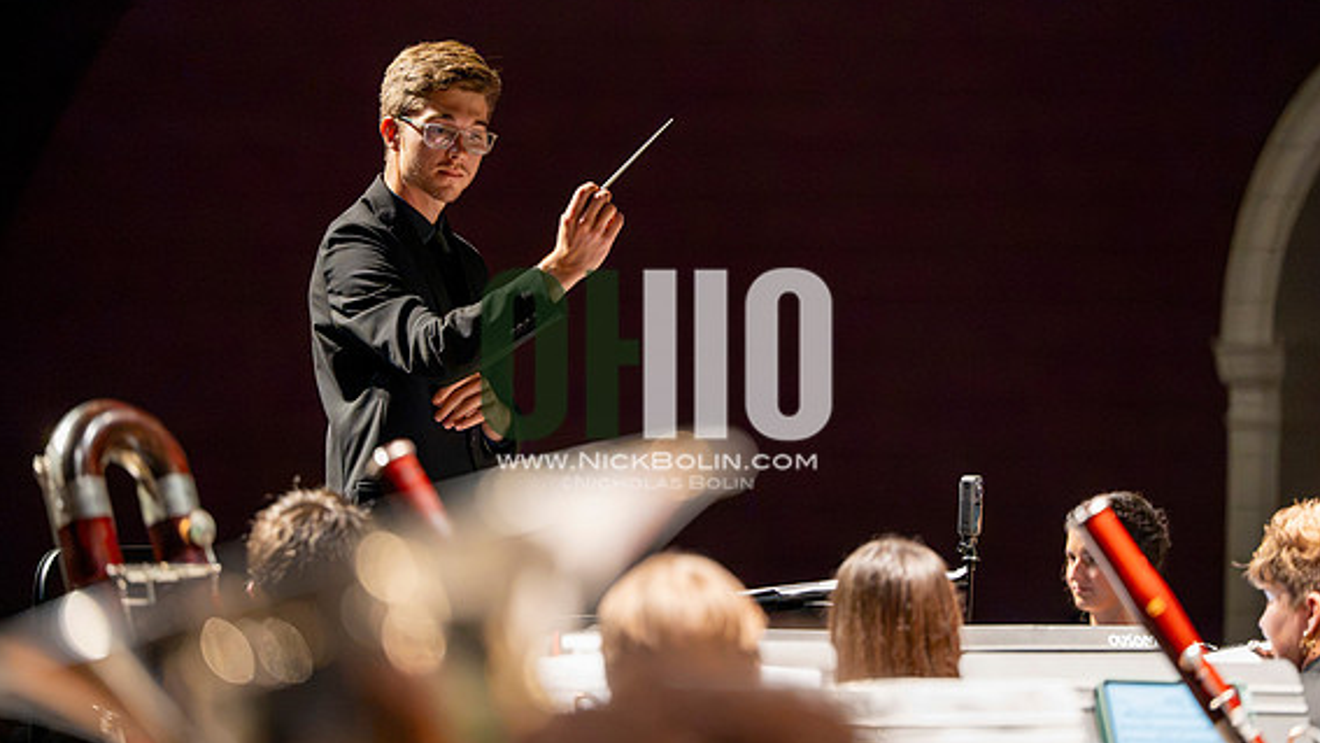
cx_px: 657
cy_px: 378
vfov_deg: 6.9
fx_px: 6195
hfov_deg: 12.2
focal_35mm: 177
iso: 16000
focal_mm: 165
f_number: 2.8
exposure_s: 1/640
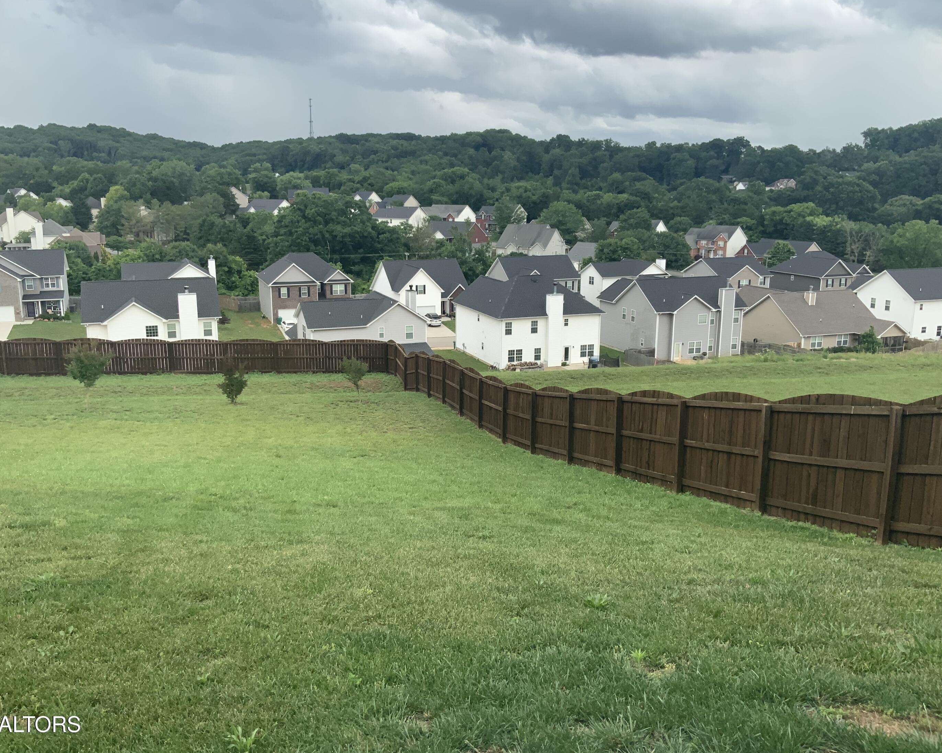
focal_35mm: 31
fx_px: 864
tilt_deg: -11.4
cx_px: 433
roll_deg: +0.2
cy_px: 373
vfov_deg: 47.1
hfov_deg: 57.1
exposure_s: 1/816
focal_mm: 3
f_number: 1.8
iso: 16
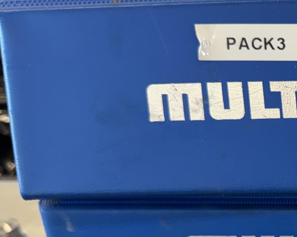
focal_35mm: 83
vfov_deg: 18.1
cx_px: 453
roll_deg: +2.6
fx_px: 729
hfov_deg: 19.8
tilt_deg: -37.8
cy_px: 222
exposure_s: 1/100
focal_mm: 6.76
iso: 160
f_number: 1.78
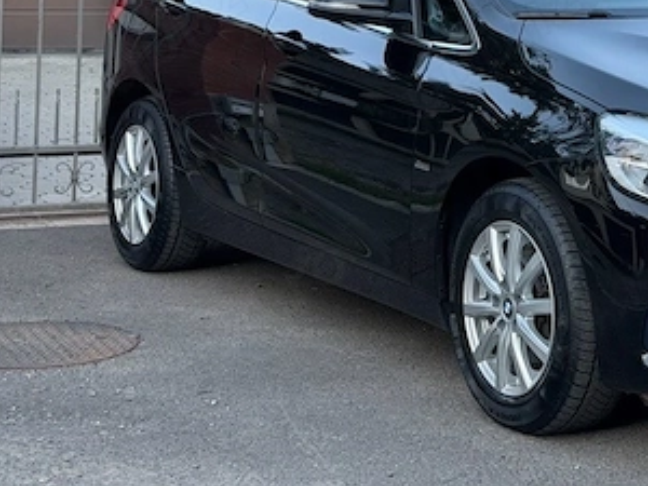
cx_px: 629
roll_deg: -0.7
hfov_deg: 19.9
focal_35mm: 96
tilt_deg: -2.3
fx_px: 1797
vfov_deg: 15.2
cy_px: 24
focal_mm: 6.76
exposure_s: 1/174
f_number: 1.78
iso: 64
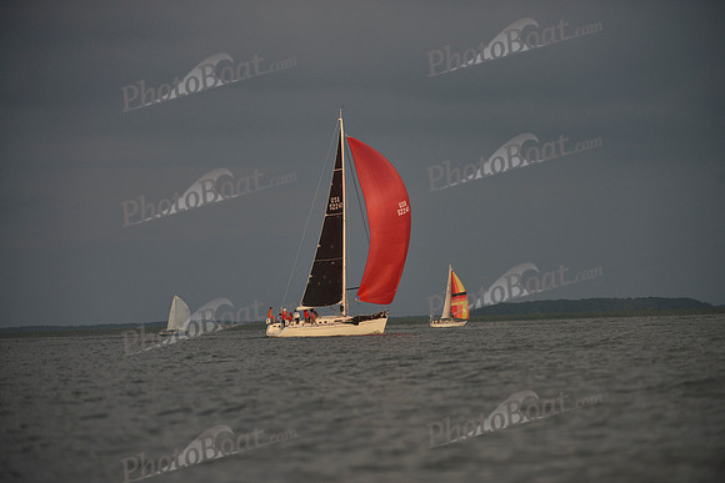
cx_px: 362
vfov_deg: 6.9
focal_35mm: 200
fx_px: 4029
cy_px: 242
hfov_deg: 10.3
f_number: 4
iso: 280
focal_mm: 200
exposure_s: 1/5000
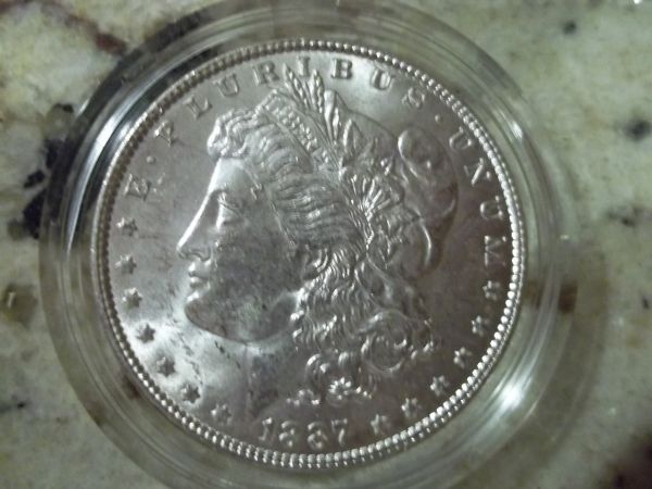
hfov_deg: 51.4
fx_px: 678
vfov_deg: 39.7
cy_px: 244
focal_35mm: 36
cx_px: 326
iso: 317
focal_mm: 6.5
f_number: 3.1
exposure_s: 1/8
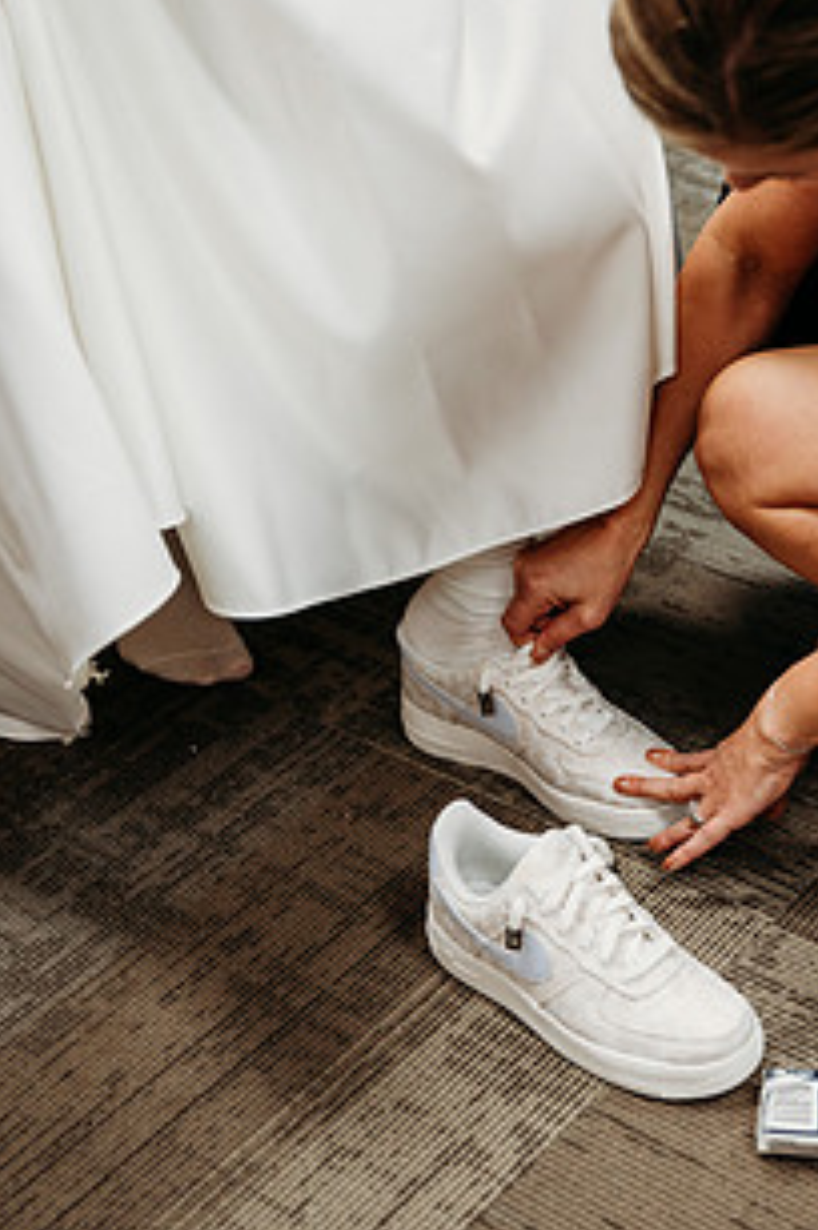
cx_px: 527
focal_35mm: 66
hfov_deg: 20.5
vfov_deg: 30.3
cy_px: 405
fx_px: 2254
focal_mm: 45
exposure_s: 1/320
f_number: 3.2
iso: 2000
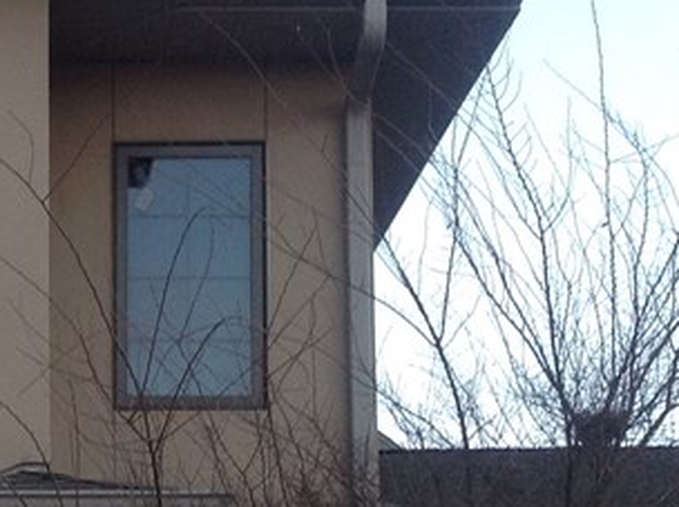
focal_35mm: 118
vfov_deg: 12.3
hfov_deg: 16.1
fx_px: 2311
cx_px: -125
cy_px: 578
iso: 80
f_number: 2.4
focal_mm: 4.28
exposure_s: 1/60
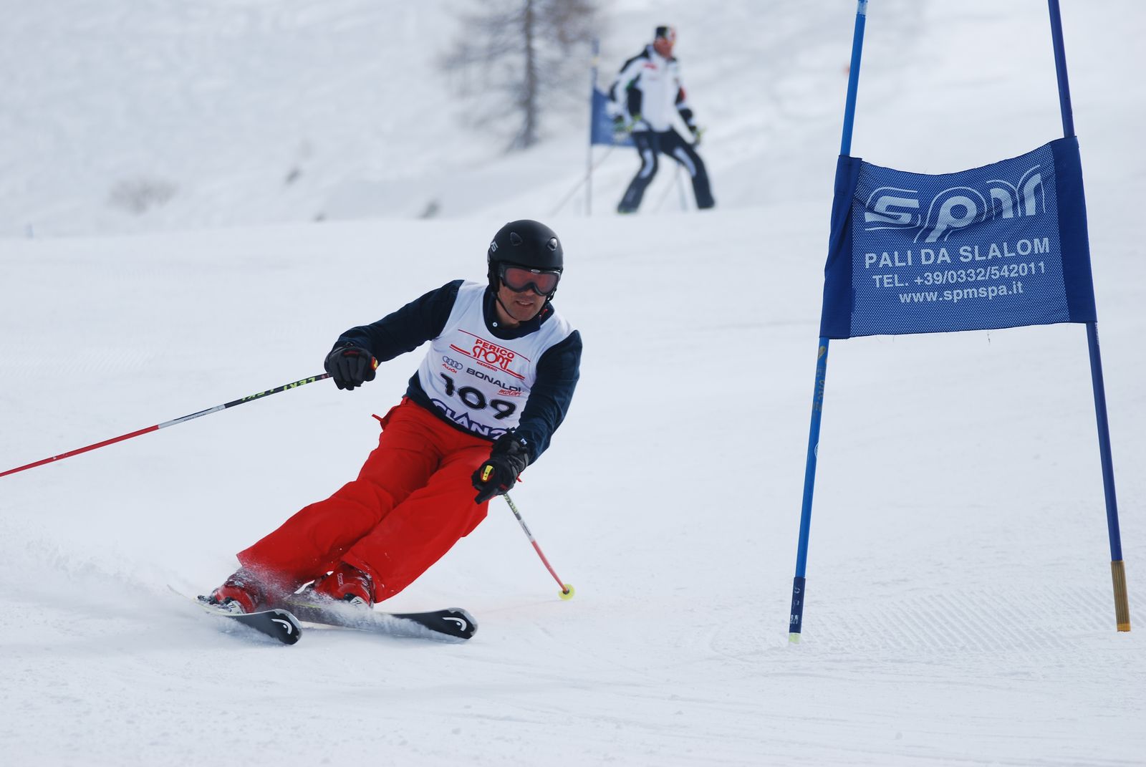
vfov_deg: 5.6
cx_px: 573
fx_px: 7888
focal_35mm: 248
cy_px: 384
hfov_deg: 8.3
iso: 100
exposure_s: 1/1250
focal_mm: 165
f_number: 5.3
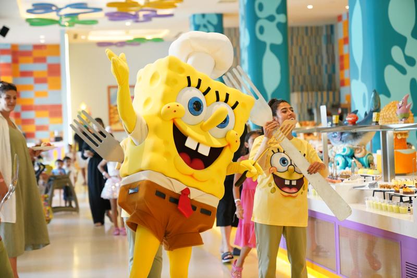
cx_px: 208
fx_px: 799
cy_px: 139
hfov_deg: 29.2
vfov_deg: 19.7
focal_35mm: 69
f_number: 2.8
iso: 4000
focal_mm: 69
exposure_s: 1/400
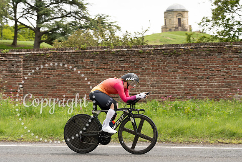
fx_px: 571
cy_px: 90
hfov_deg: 23.9
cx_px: 121
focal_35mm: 85
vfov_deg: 16.1
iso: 400
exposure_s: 1/1000
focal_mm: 70
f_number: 4.5
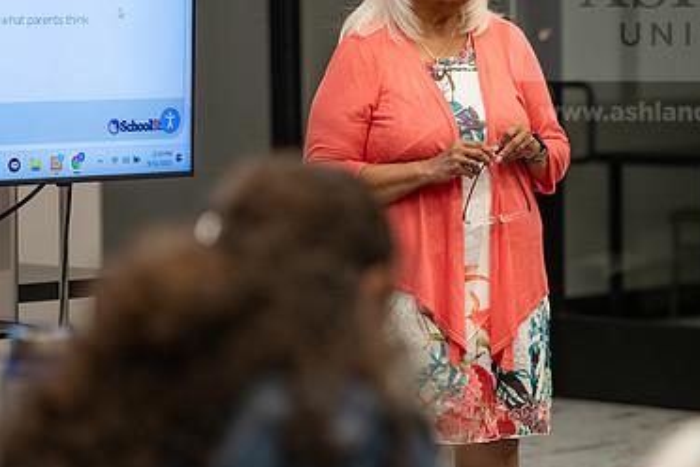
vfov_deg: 7.6
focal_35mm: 181
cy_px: 152
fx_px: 3519
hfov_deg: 11.3
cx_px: 453
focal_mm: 116
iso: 640
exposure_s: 1/160
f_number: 2.8
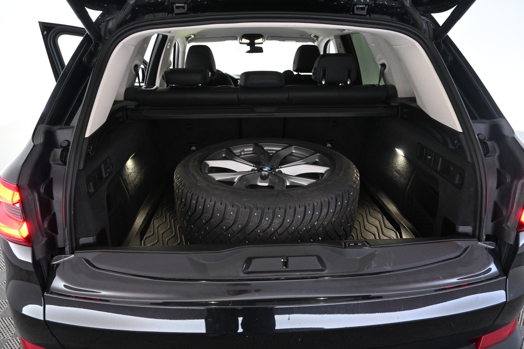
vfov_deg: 53.1
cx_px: 262
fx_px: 349
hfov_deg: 73.7
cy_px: 174
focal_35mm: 24
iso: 4000
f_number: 5
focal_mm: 16
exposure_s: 1/60
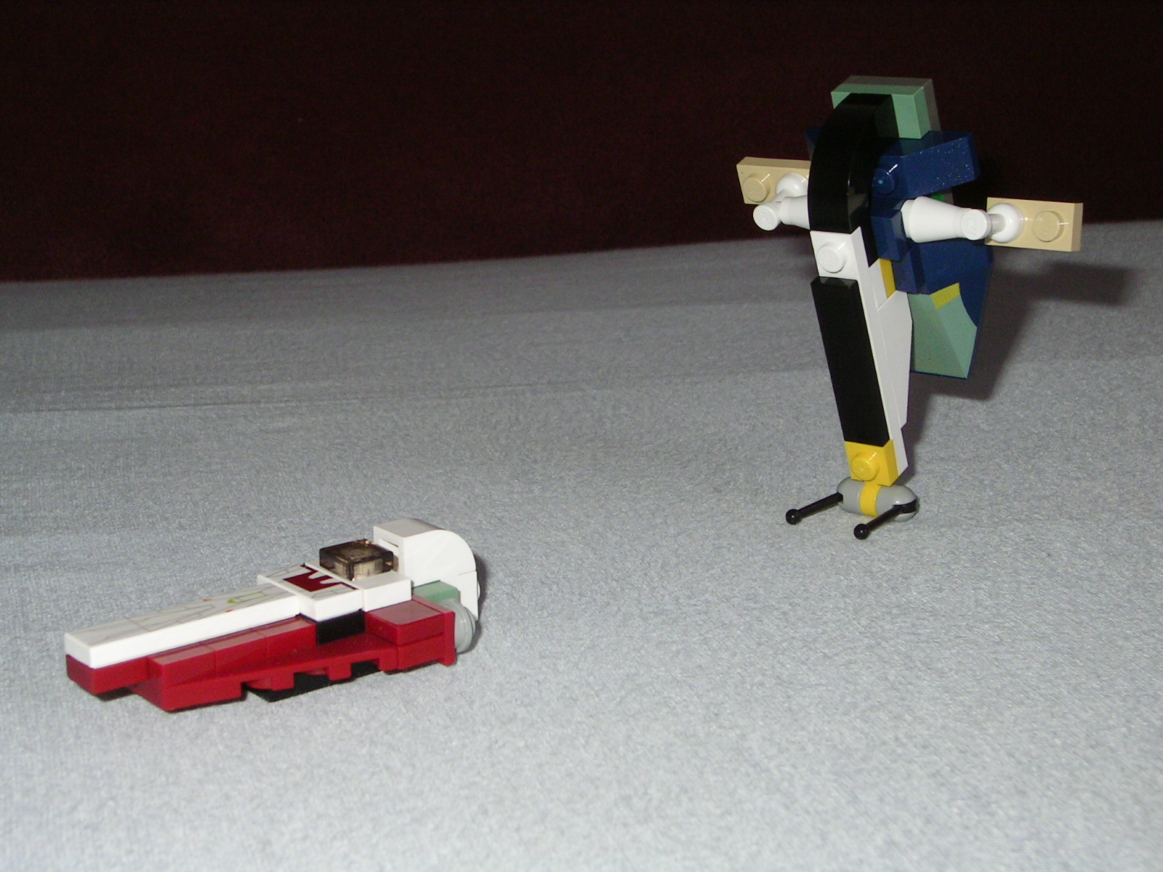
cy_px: 436
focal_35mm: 58
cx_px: 582
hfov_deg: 33.2
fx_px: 1949
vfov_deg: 25.2
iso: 100
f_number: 6.1
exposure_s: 1/48.8
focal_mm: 9.1
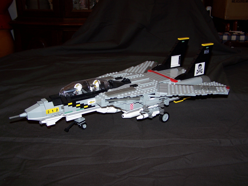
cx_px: 124
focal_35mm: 40
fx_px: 287
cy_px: 93
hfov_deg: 46.8
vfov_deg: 36.0
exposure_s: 1/60
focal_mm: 6.7
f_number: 2.8
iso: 80
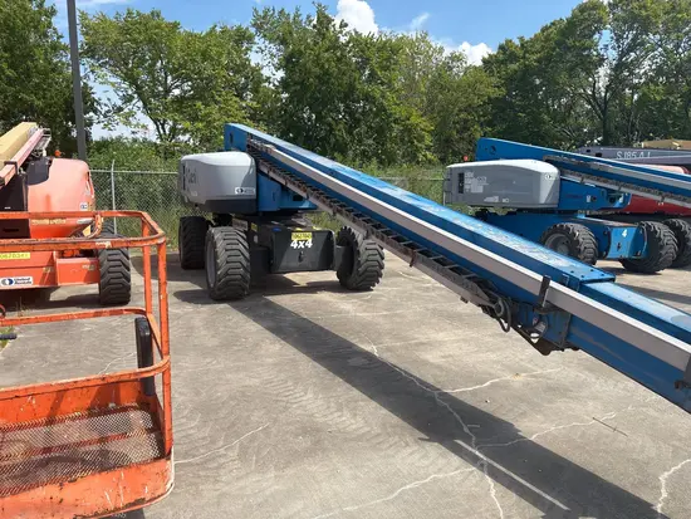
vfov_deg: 53.1
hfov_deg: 67.3
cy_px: 260
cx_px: 346
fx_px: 519
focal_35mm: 26
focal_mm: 5.96
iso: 50
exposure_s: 1/2639
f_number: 1.6
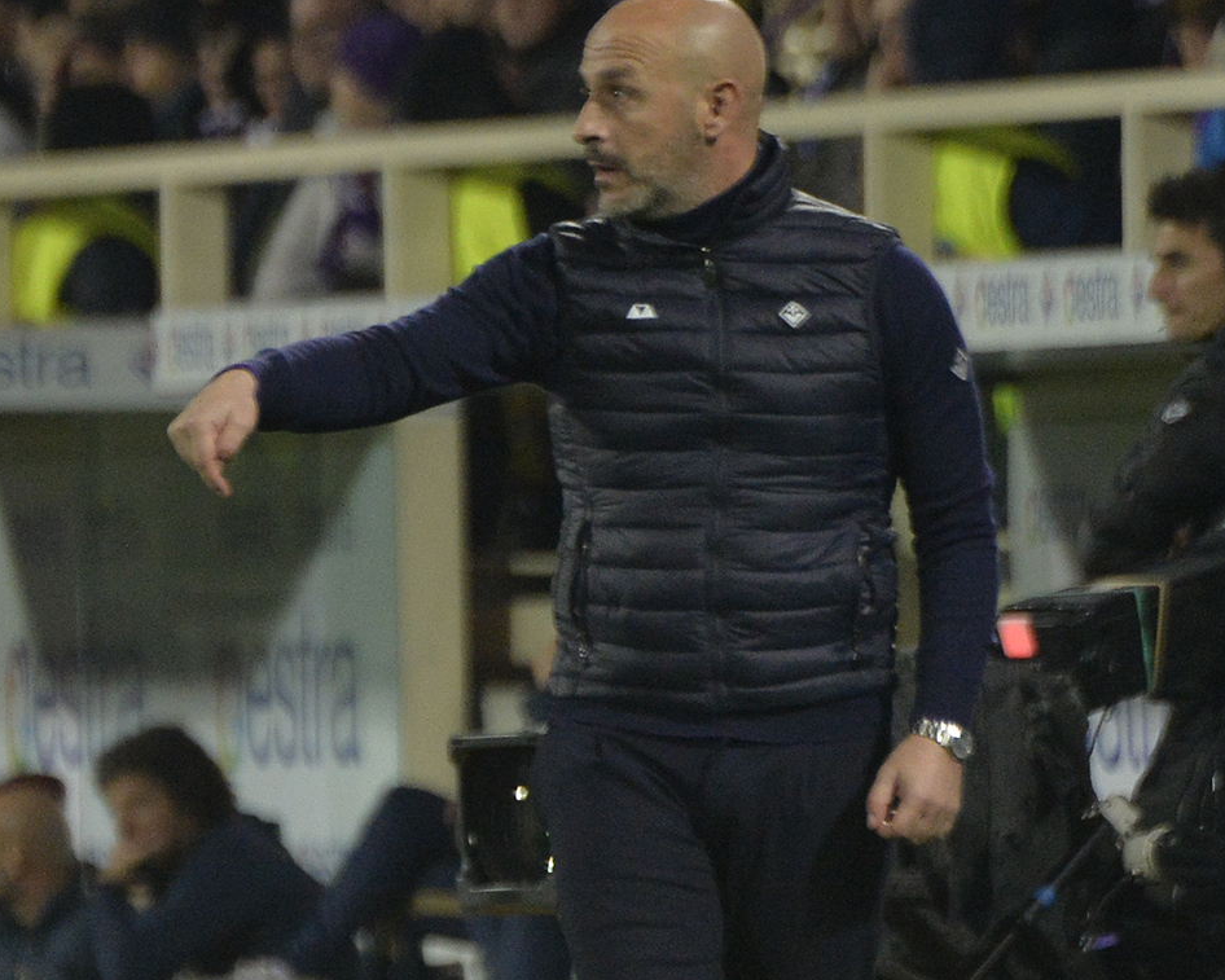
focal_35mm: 476
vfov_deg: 3.3
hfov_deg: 4.1
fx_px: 17259
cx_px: 584
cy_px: 465
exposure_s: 1/1000
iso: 3200
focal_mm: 400
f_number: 5.6
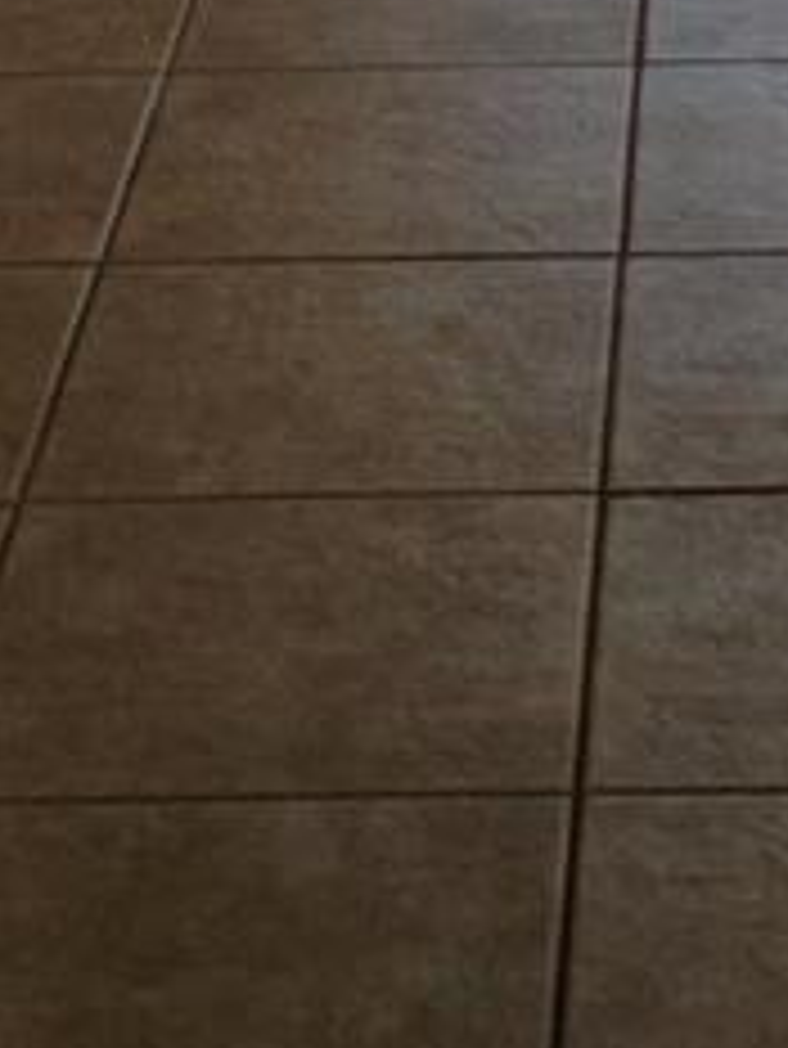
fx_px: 5155
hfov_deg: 8.7
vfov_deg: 10.5
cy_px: -1187
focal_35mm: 170
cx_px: 725
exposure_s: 1/127
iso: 50
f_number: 2.4
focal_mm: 4.13
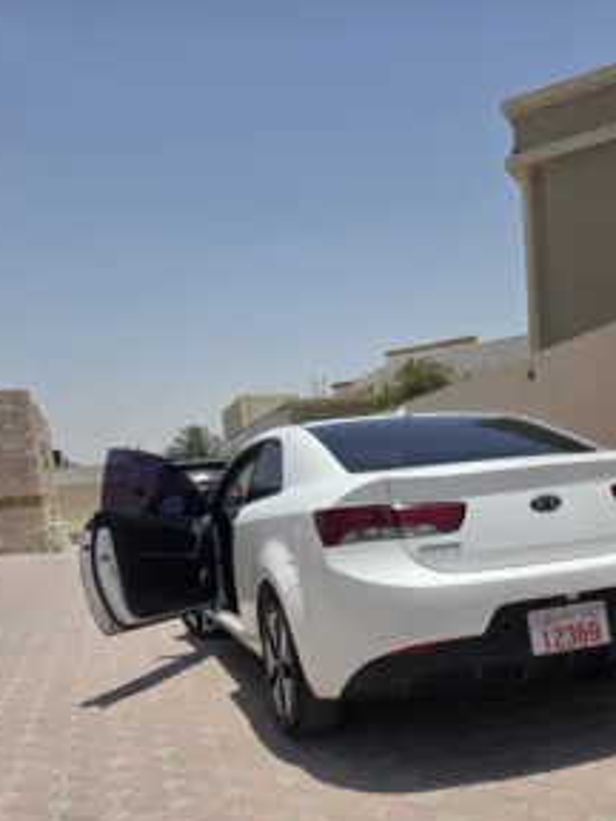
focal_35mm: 32
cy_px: 564
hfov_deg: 44.0
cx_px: 362
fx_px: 759
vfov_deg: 55.3
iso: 50
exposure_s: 1/7944
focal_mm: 6.3
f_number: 1.7
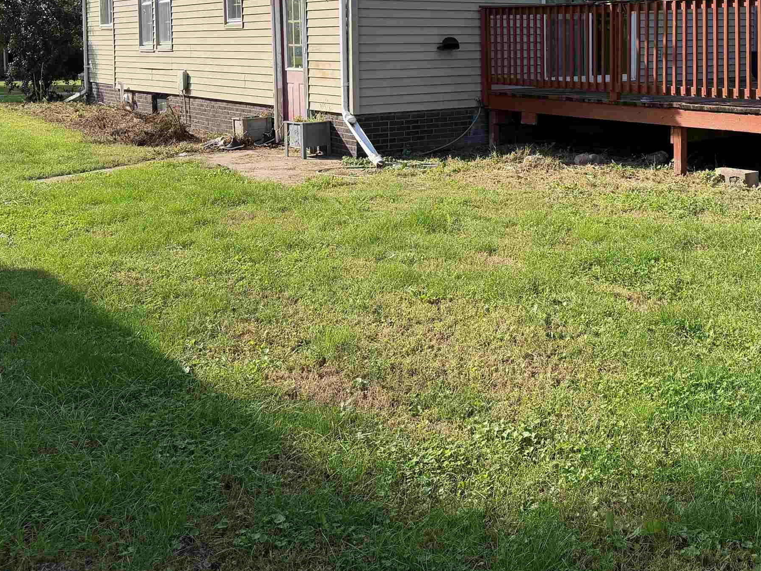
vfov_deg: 33.8
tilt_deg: -3.4
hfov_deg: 45.4
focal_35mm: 41
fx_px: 901
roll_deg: +1.0
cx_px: 471
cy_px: 88
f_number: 1.78
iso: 100
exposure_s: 1/1812
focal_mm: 6.76
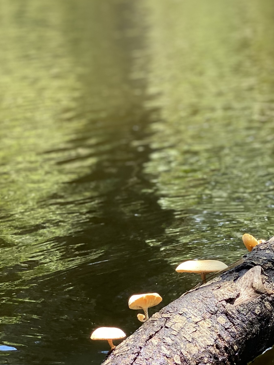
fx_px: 1235
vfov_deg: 16.8
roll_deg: +1.9
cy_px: 148
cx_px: 252
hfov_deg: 12.6
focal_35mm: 117
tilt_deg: -7.7
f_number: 2
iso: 25
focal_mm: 6
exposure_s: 1/122
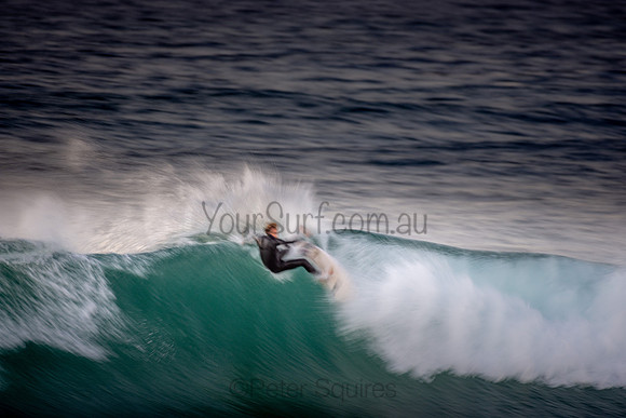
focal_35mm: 750
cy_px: 209
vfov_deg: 1.8
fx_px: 13044
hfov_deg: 2.7
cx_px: 313
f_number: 5.6
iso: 100
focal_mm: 500
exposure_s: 1/20
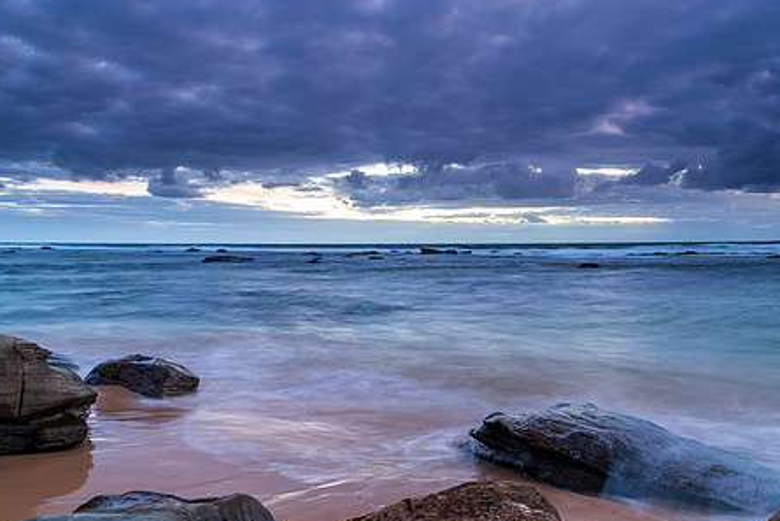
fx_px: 694
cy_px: 325
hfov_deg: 58.6
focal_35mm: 32
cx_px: 433
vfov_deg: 40.9
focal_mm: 24
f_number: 8
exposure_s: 2.5
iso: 100
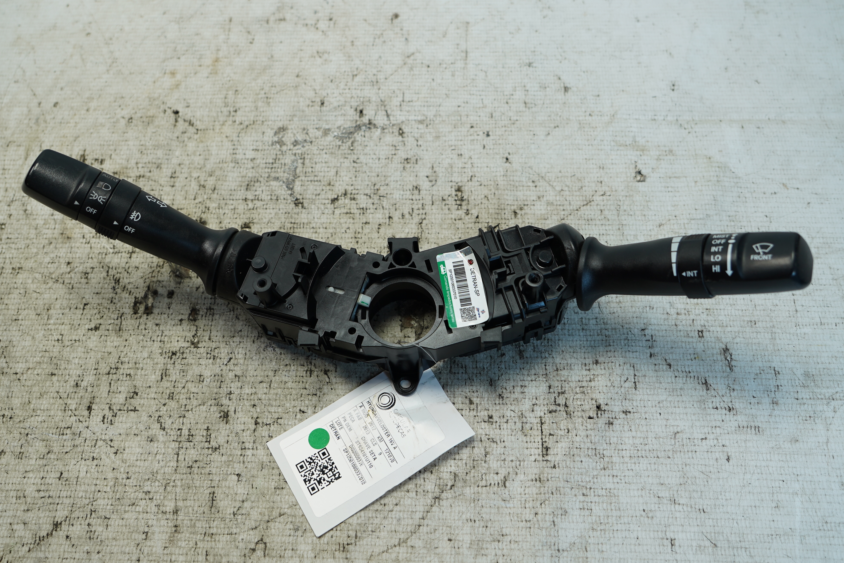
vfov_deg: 38.9
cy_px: 282
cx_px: 422
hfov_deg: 55.8
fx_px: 797
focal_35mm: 34
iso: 160
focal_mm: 23
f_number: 4
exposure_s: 1/60
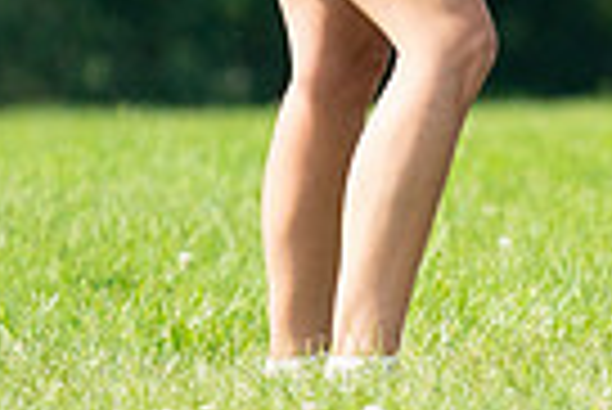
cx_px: 1026
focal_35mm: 1333
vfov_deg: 1.0
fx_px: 22685
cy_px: -106
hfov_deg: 1.5
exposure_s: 1/4000
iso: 2000
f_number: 6.3
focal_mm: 312
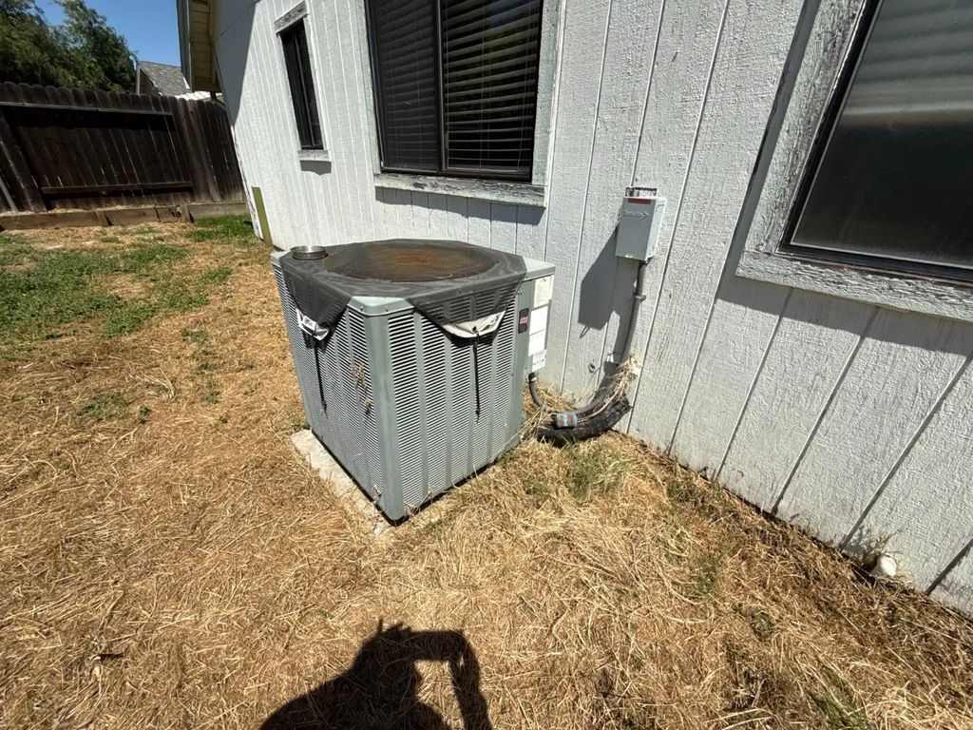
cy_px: 365
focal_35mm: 14
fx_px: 394
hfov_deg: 102.1
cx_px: 486
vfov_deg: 85.7
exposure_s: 1/3125
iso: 50
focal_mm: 2.22
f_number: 2.2
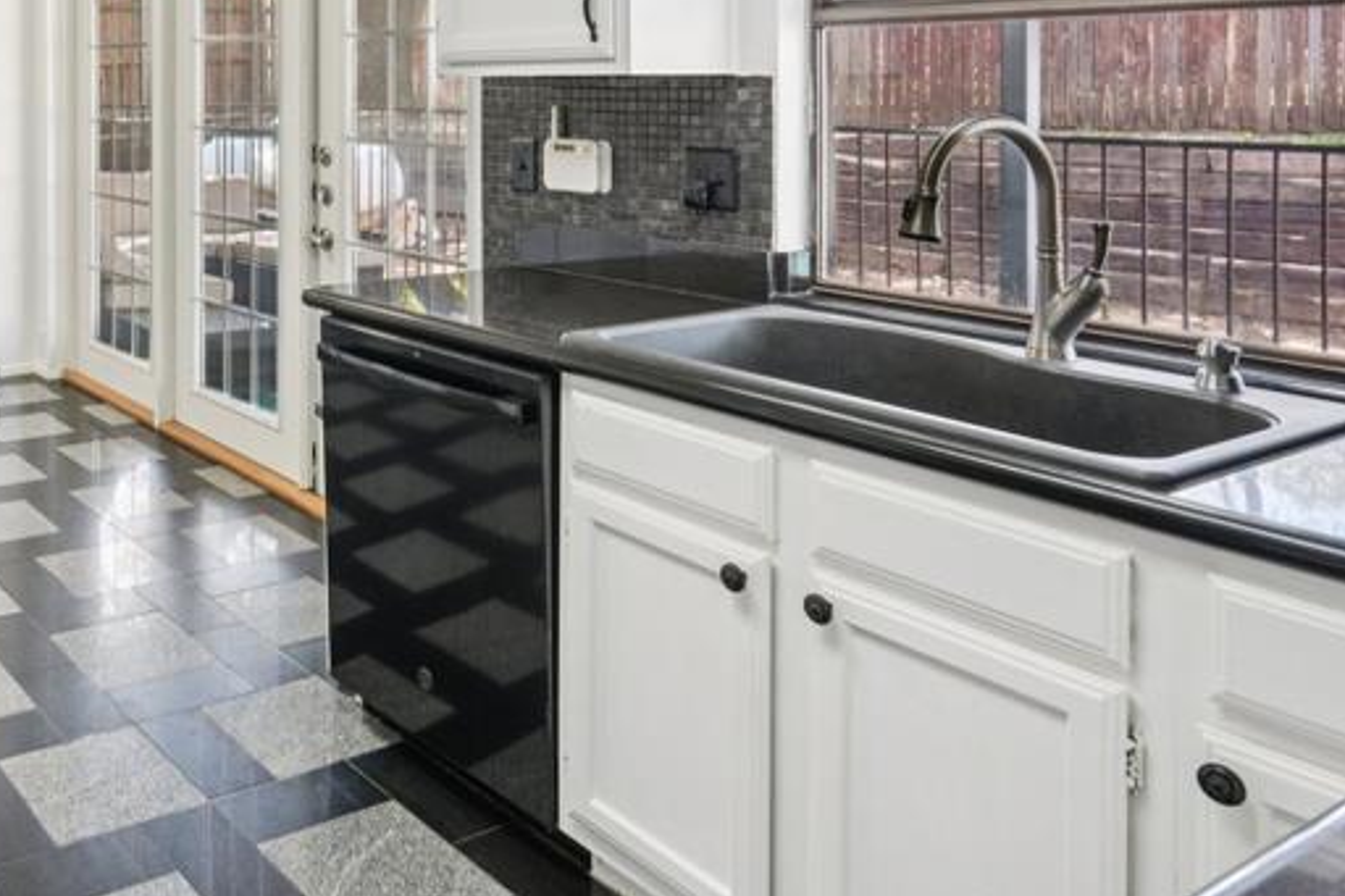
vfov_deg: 38.1
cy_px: 76
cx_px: 131
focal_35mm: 32
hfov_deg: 51.7
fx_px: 1195
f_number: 8
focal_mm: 16
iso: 400
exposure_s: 1/20
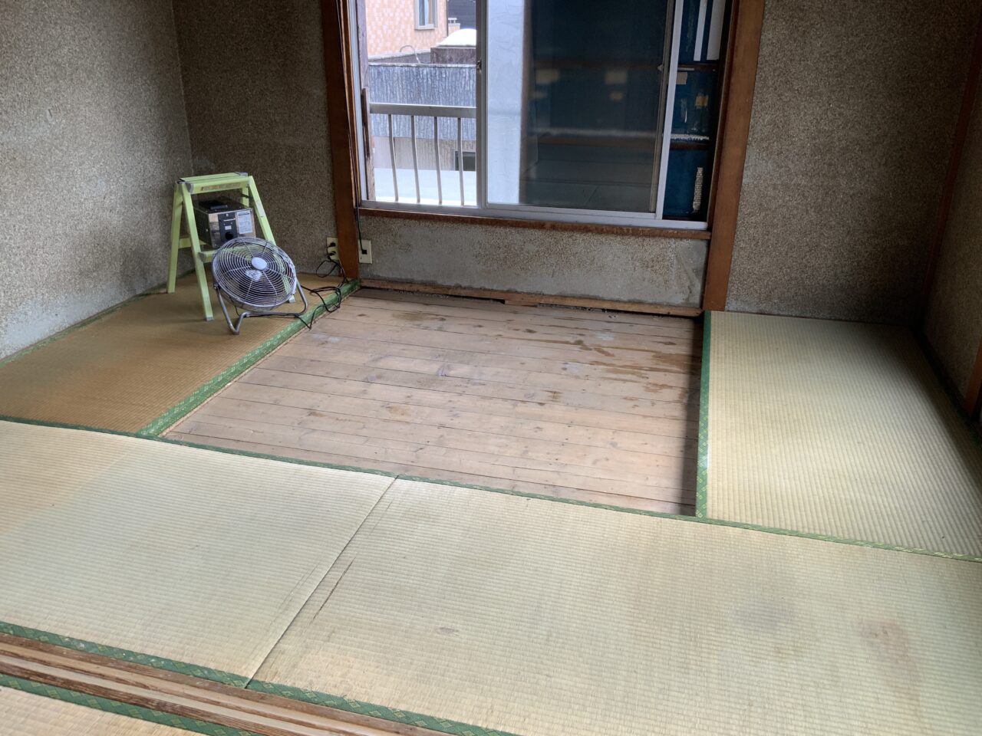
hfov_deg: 61.7
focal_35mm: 29
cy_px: 368
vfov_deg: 48.2
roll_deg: +1.3
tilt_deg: -23.5
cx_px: 491
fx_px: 823
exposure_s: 1/120
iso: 32
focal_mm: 3
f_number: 1.8
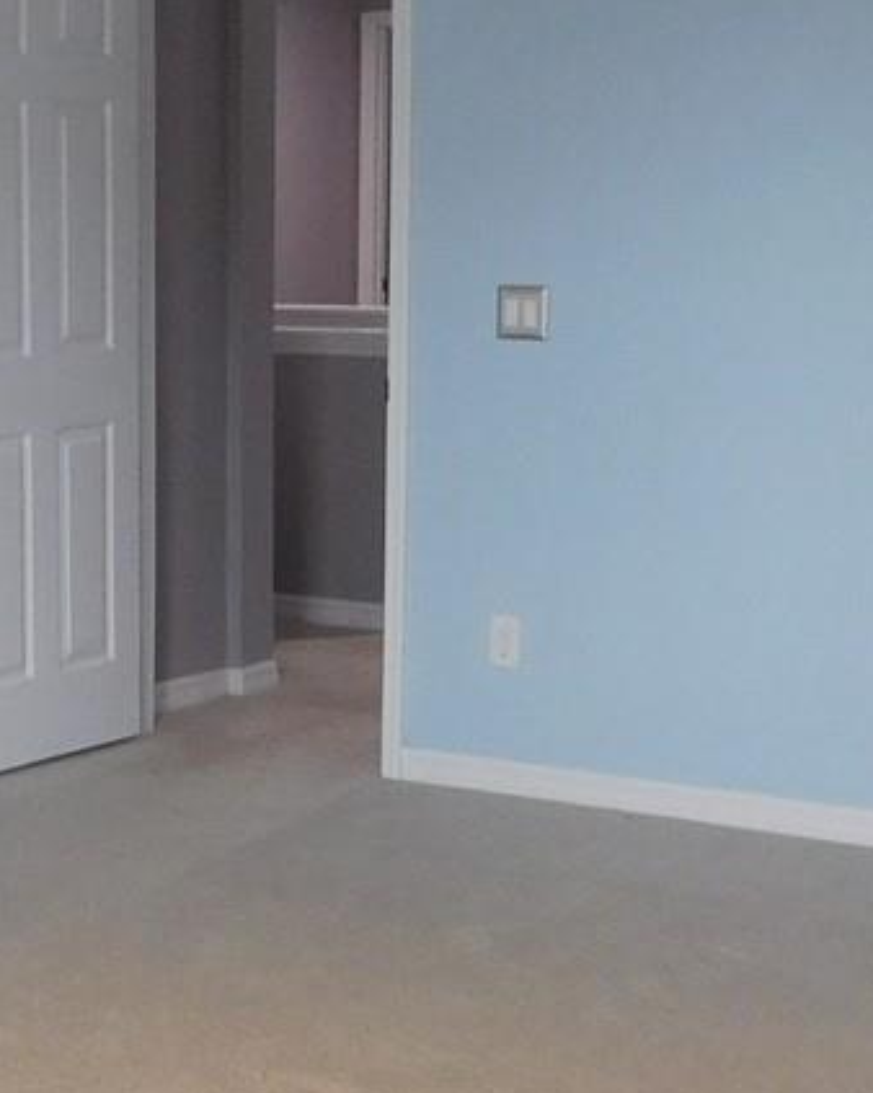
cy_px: 757
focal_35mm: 85
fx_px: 2747
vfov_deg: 22.4
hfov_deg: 17.2
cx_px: -189
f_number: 3
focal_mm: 4
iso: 220
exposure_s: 1/30
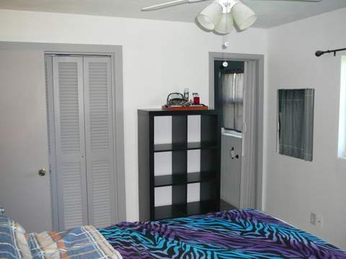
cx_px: 173
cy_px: 130
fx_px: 350
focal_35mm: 35
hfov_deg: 52.6
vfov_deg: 40.7
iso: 200
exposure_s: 1/30
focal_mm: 5.2
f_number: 2.8
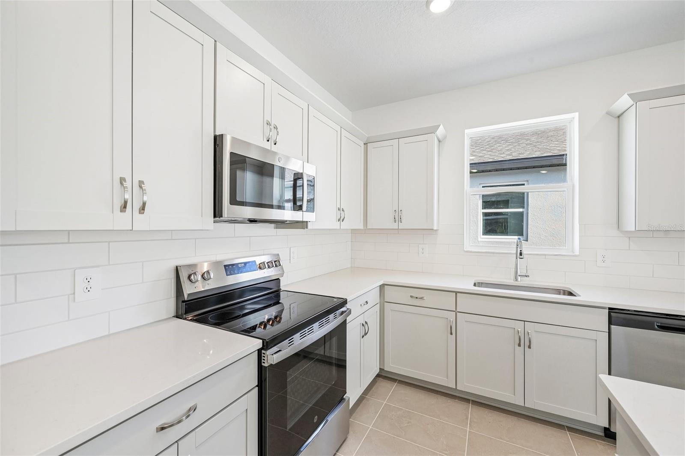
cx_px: 342
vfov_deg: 81.2
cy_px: 228
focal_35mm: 14
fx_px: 266
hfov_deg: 104.3
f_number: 8
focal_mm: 14
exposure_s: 1/80
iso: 400
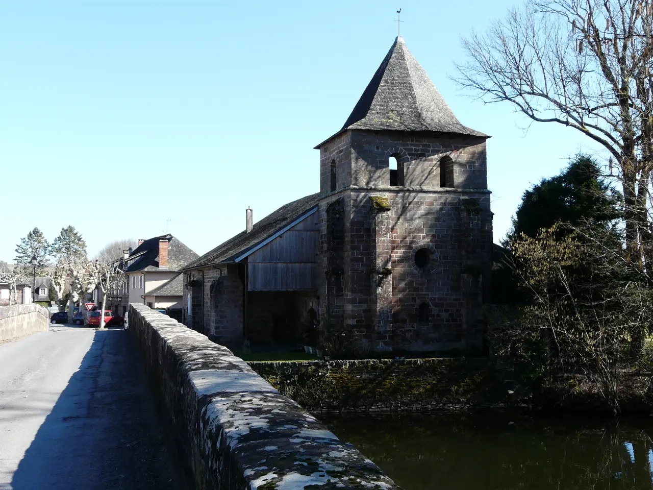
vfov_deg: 34.3
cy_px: 245
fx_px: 792
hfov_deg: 44.8
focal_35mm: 42
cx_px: 326
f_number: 5
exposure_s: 1/250
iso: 100
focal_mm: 6.8
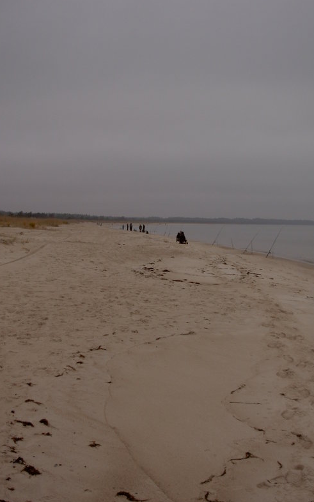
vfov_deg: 48.2
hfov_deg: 31.2
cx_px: 172
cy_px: 253
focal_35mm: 41
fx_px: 562
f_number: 2.9
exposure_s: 1/249
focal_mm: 6.3
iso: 50
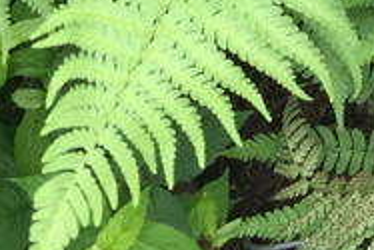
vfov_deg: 7.6
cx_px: 550
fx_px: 1674
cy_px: -482
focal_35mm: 161
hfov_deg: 12.2
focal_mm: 4.15
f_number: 2.2
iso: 32
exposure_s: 1/120
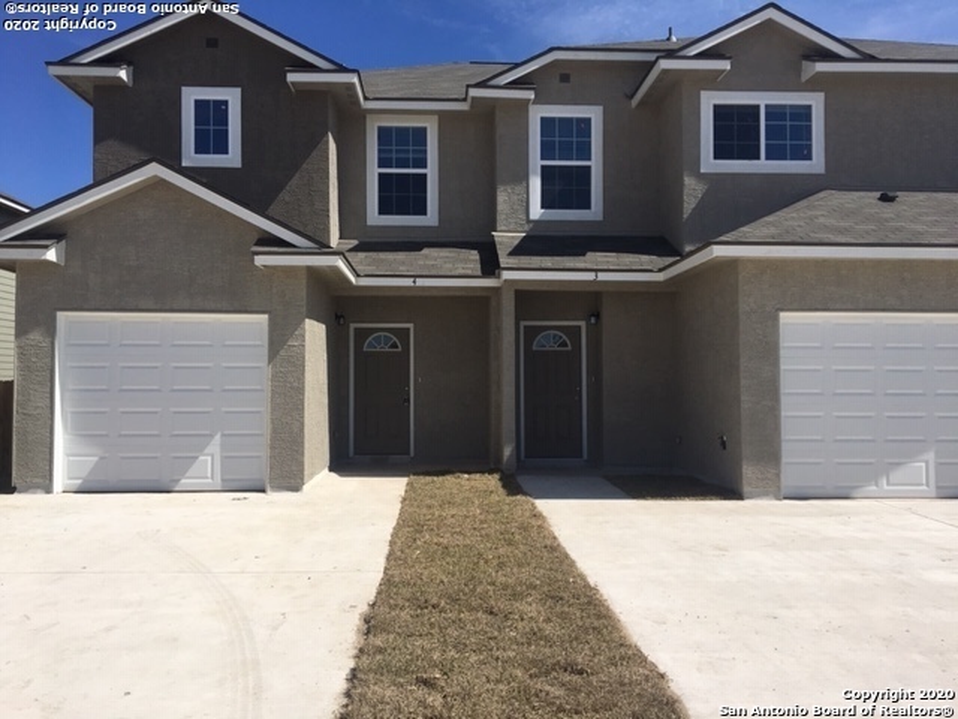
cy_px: 360
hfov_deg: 61.7
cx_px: 479
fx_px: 803
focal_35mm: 29
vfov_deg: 48.2
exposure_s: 1/3497
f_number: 2.2
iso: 25
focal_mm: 4.15
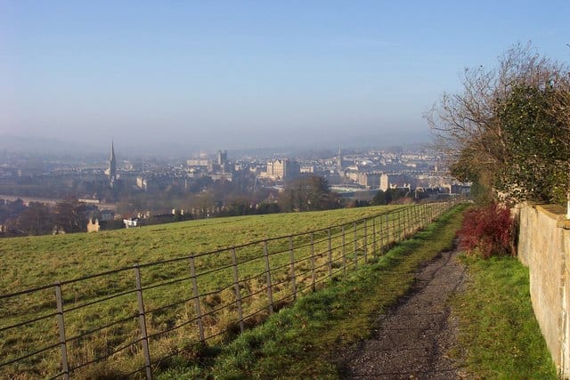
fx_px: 602
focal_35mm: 38
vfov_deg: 35.1
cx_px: 285
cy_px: 190
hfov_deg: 50.7
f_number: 4.8
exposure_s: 1/500
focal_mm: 8
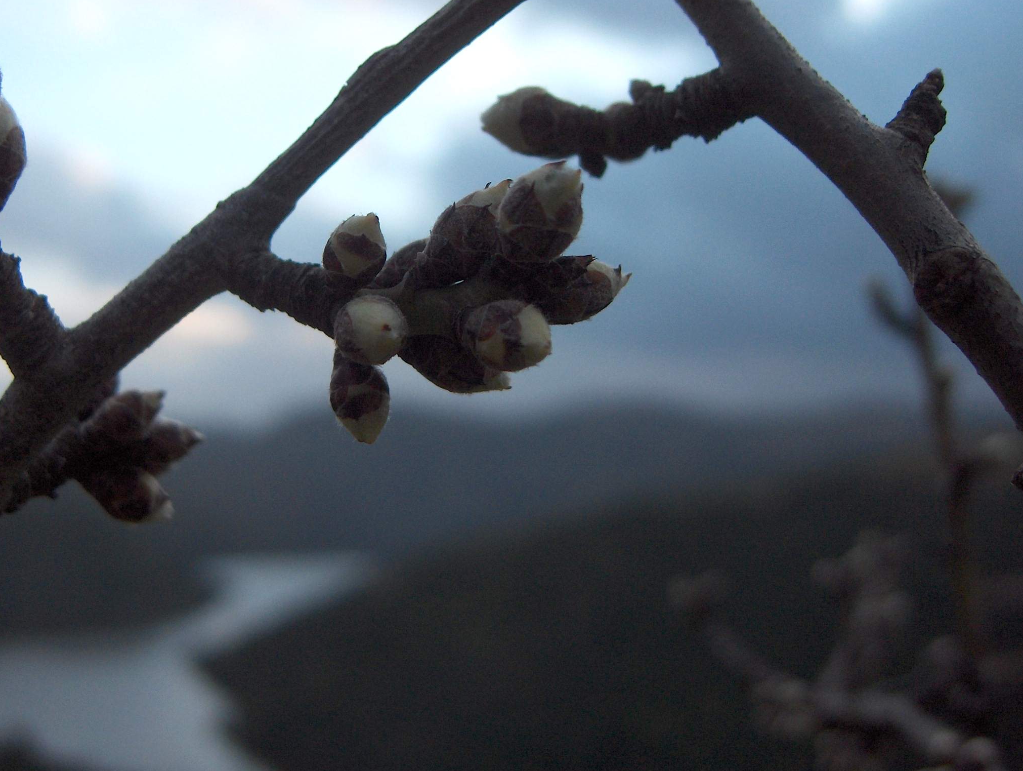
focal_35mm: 50
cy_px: 367
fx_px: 1480
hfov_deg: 38.0
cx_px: 403
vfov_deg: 29.2
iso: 114
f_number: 2.8
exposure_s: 1/370
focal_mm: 8
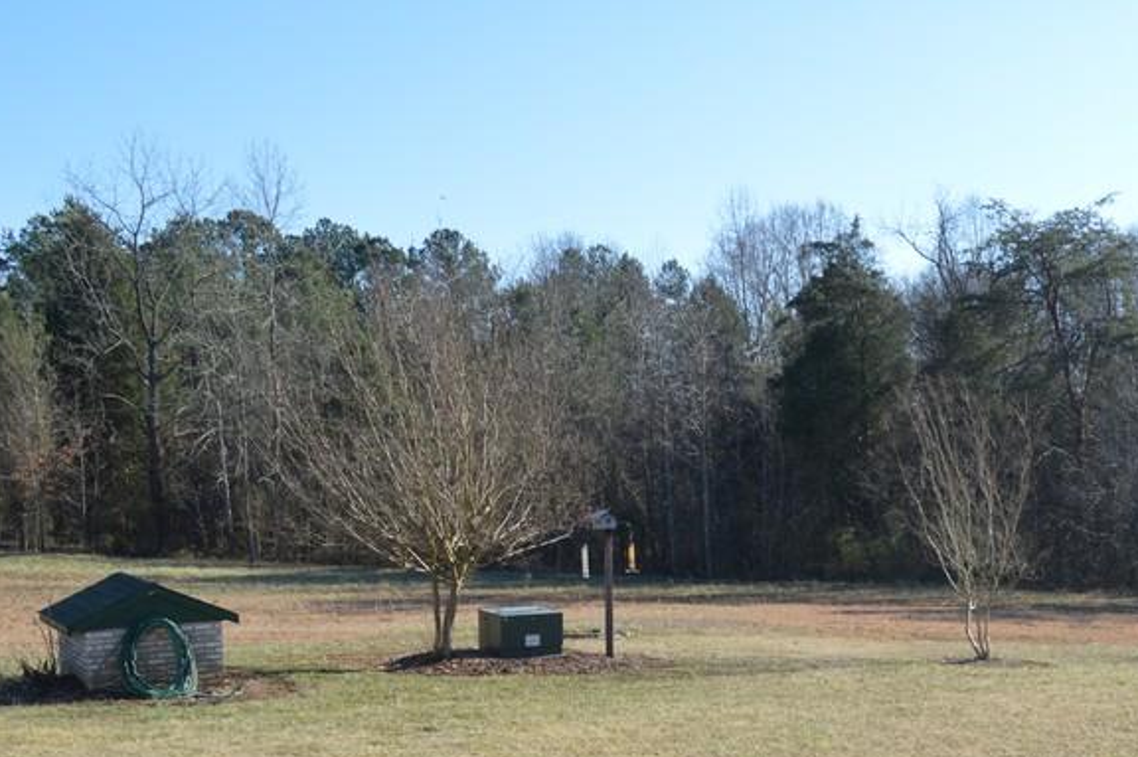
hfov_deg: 39.4
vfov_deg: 27.5
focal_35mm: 48
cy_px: 604
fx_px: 1516
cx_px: 927
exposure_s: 1/200
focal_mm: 18
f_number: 7.1
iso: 100
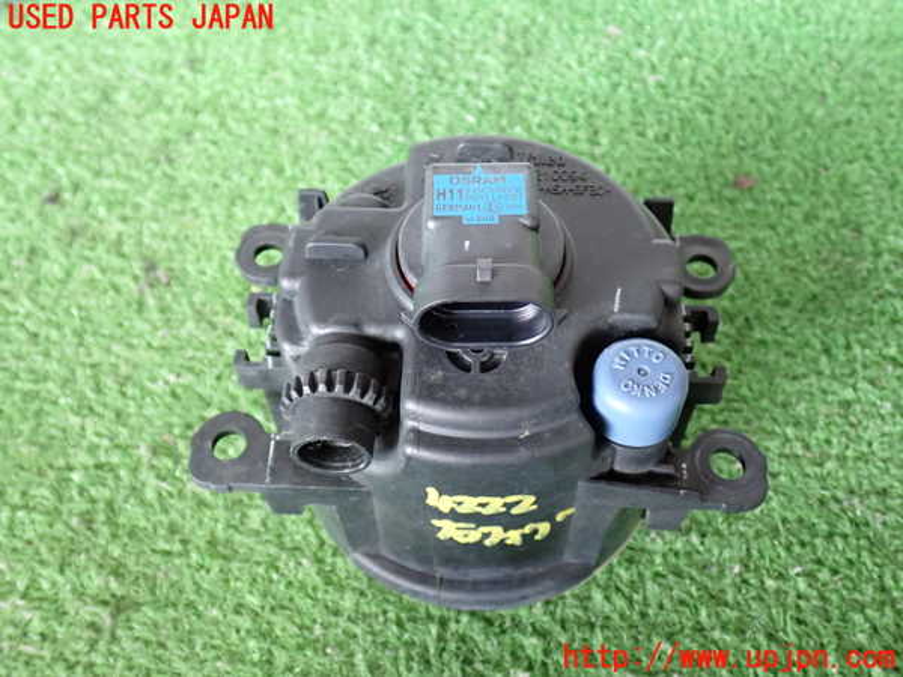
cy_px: 338
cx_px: 452
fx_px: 939
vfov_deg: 39.7
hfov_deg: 51.4
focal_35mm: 36
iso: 640
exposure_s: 1/40
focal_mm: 6.37
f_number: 2.5
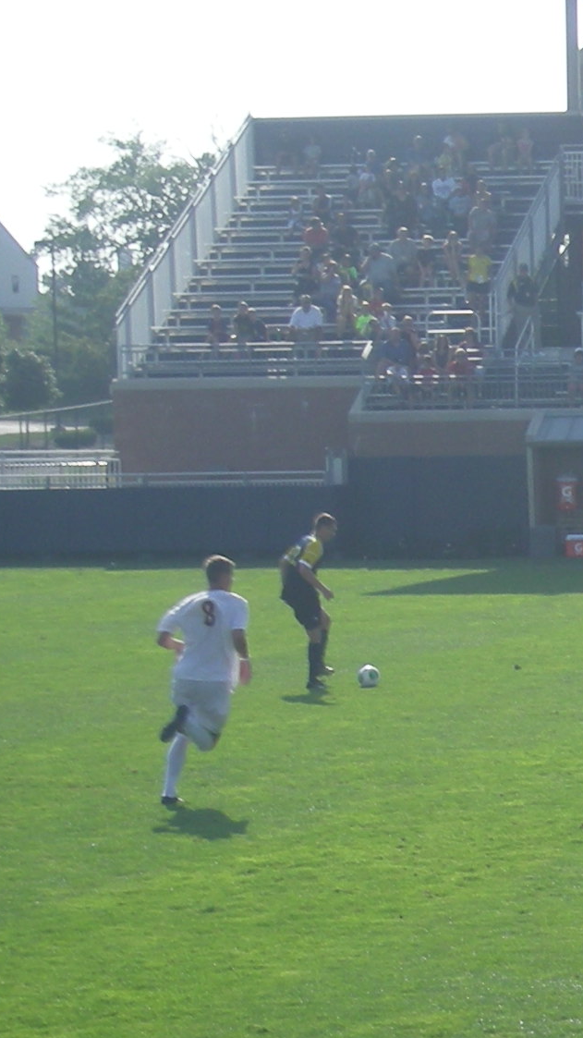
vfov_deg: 13.4
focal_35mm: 161
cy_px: 539
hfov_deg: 7.1
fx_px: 4428
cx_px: 1379
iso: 50
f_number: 6.7
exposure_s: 1/152
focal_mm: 8.8
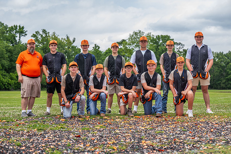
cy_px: 77
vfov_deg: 17.3
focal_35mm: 79
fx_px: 507
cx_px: 116
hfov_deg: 25.7
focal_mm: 79
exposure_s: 1/160
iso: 32
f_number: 4.5
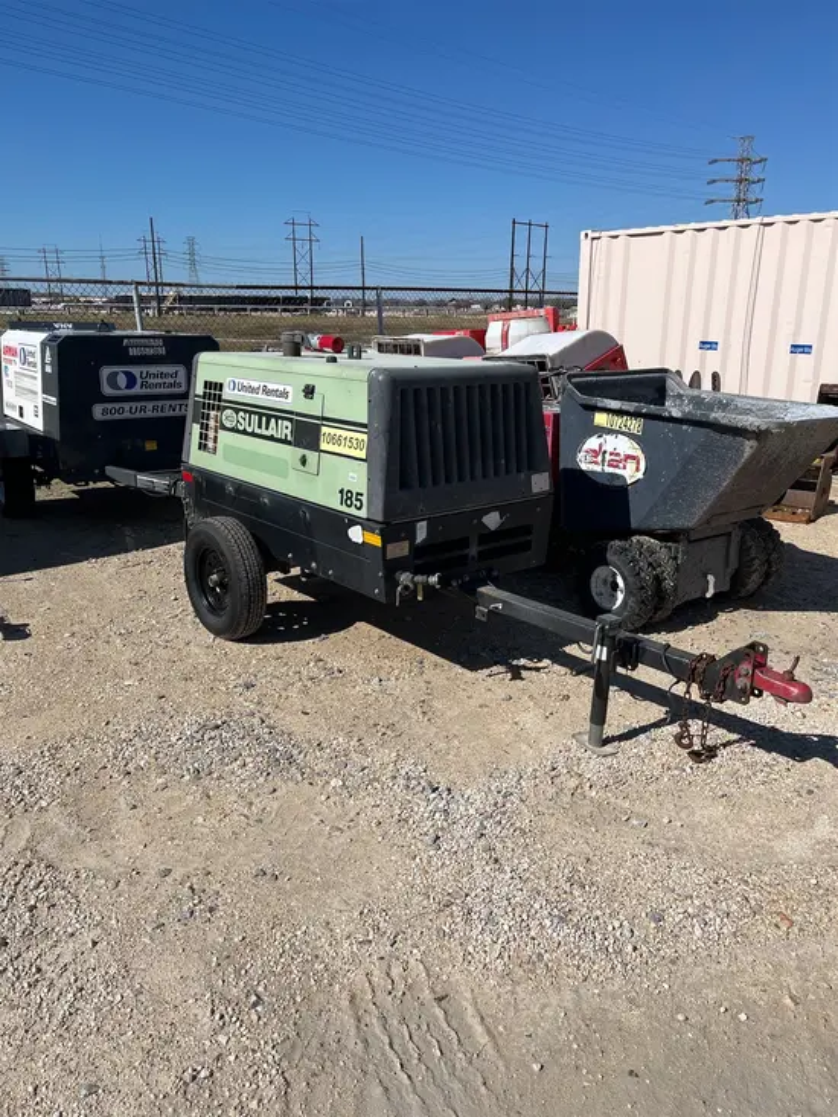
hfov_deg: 53.1
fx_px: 839
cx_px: 419
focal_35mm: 26
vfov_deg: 67.3
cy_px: 558
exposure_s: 1/7353
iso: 50
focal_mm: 5.1
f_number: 1.6
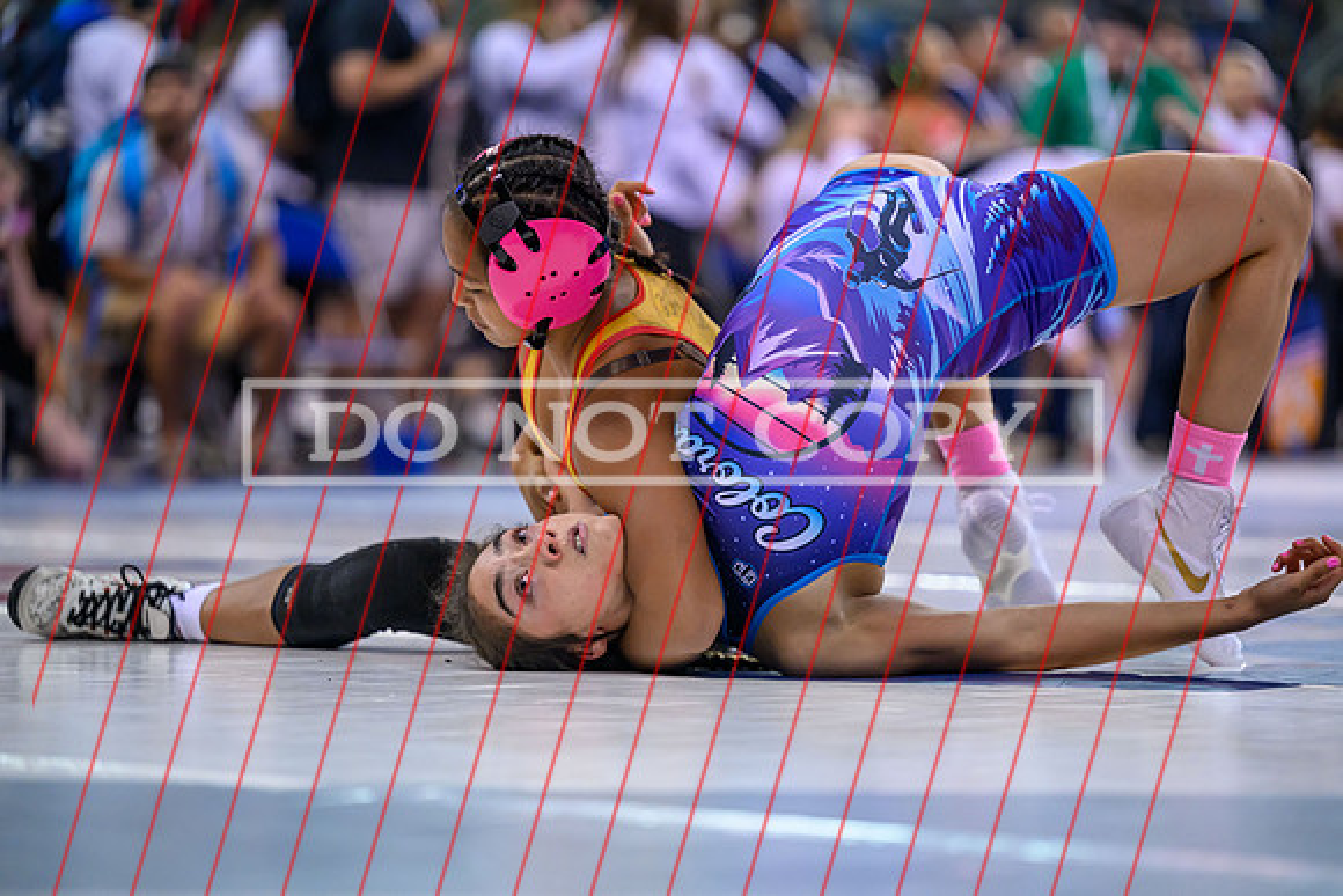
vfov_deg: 9.2
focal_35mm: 150
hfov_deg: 13.7
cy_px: 448
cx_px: 672
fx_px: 5597
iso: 3200
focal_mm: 150
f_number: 2.8
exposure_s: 1/800
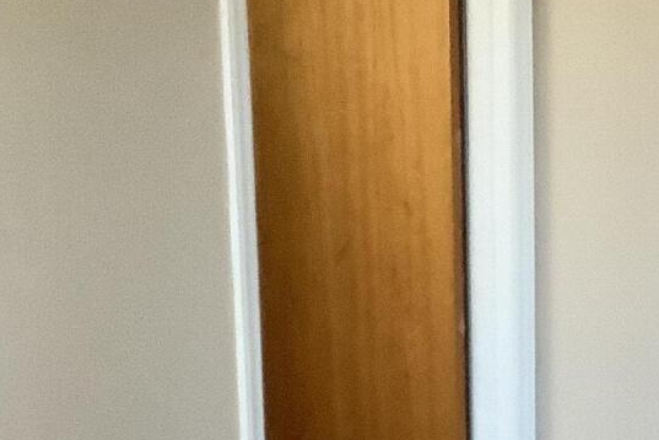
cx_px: 682
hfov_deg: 16.6
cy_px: 505
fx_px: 2196
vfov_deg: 11.2
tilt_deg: -14.9
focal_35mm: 120
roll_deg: +0.0
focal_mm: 3.3
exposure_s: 1/50
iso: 320
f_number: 2.4
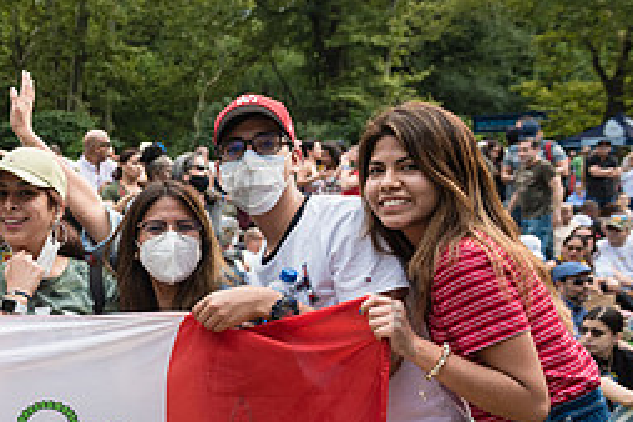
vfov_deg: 21.0
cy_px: 316
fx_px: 1125
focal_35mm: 64
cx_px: -82
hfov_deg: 28.3
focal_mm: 28
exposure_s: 1/640
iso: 500
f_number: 4.5
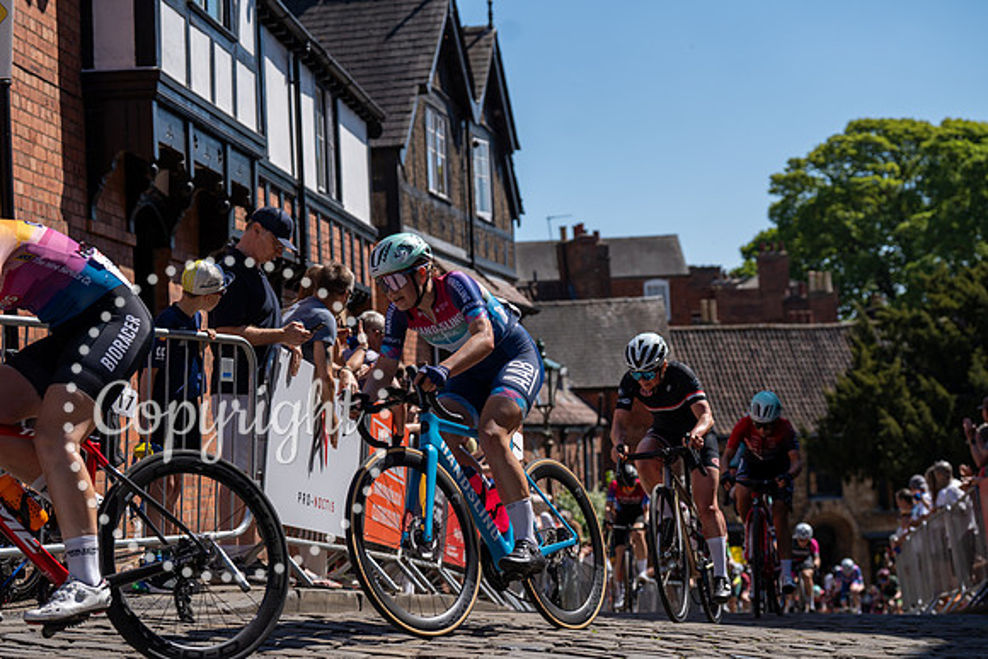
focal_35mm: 70
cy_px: 330
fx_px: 1921
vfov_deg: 19.5
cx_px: 494
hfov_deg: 28.8
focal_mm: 70
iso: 100
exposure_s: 1/1600
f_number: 4
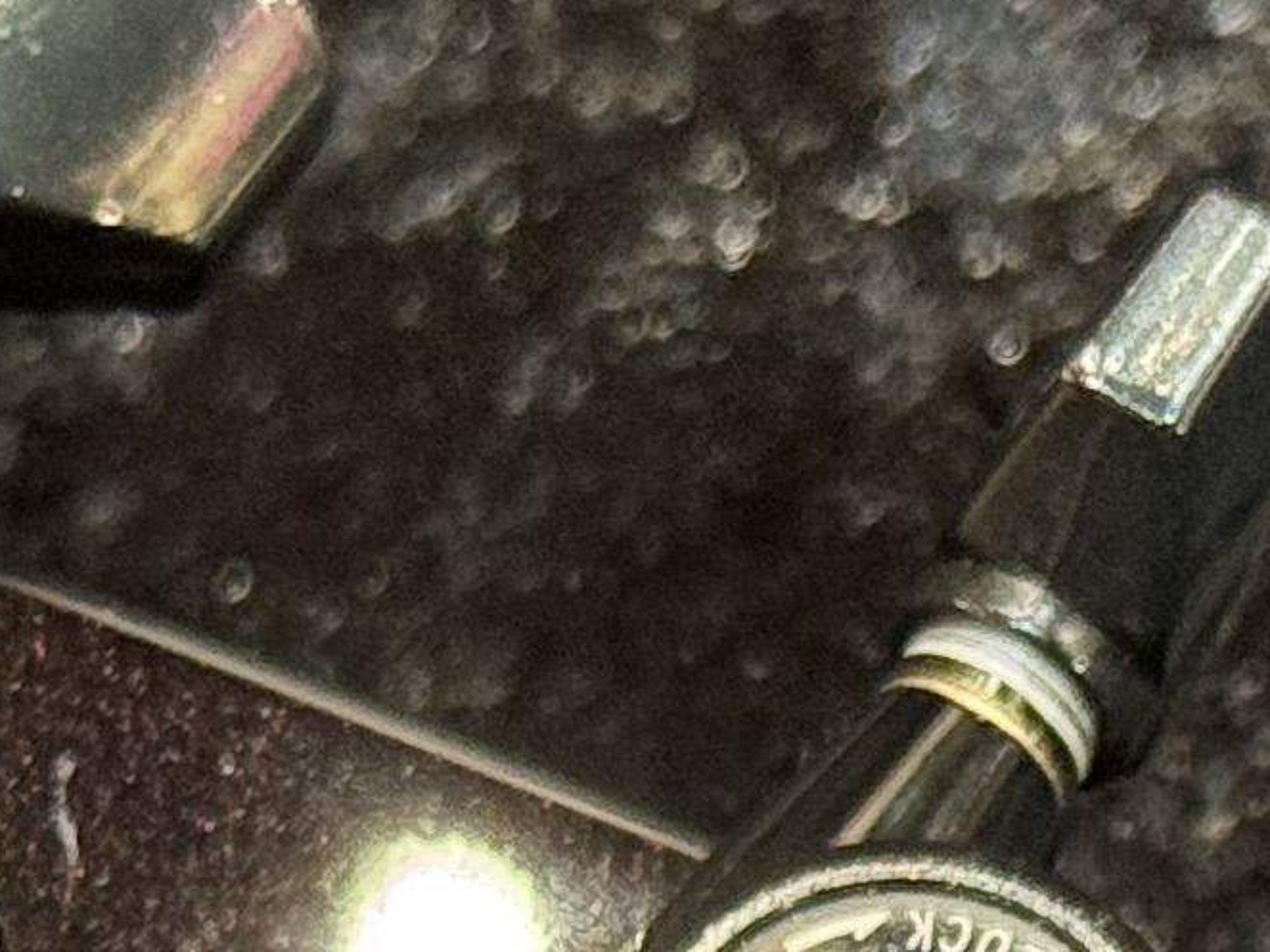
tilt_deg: -56.0
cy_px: 2040
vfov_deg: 5.0
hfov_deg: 6.8
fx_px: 10711
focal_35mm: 292
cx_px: 479
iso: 320
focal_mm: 6.76
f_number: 1.78
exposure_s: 1/40
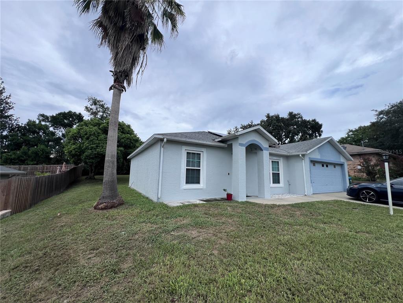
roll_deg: -1.3
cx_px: 202
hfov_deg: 106.2
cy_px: 152
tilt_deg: +8.1
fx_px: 151
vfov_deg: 89.9
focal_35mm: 13
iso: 32
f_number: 1.8
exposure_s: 1/1876
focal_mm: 1.57
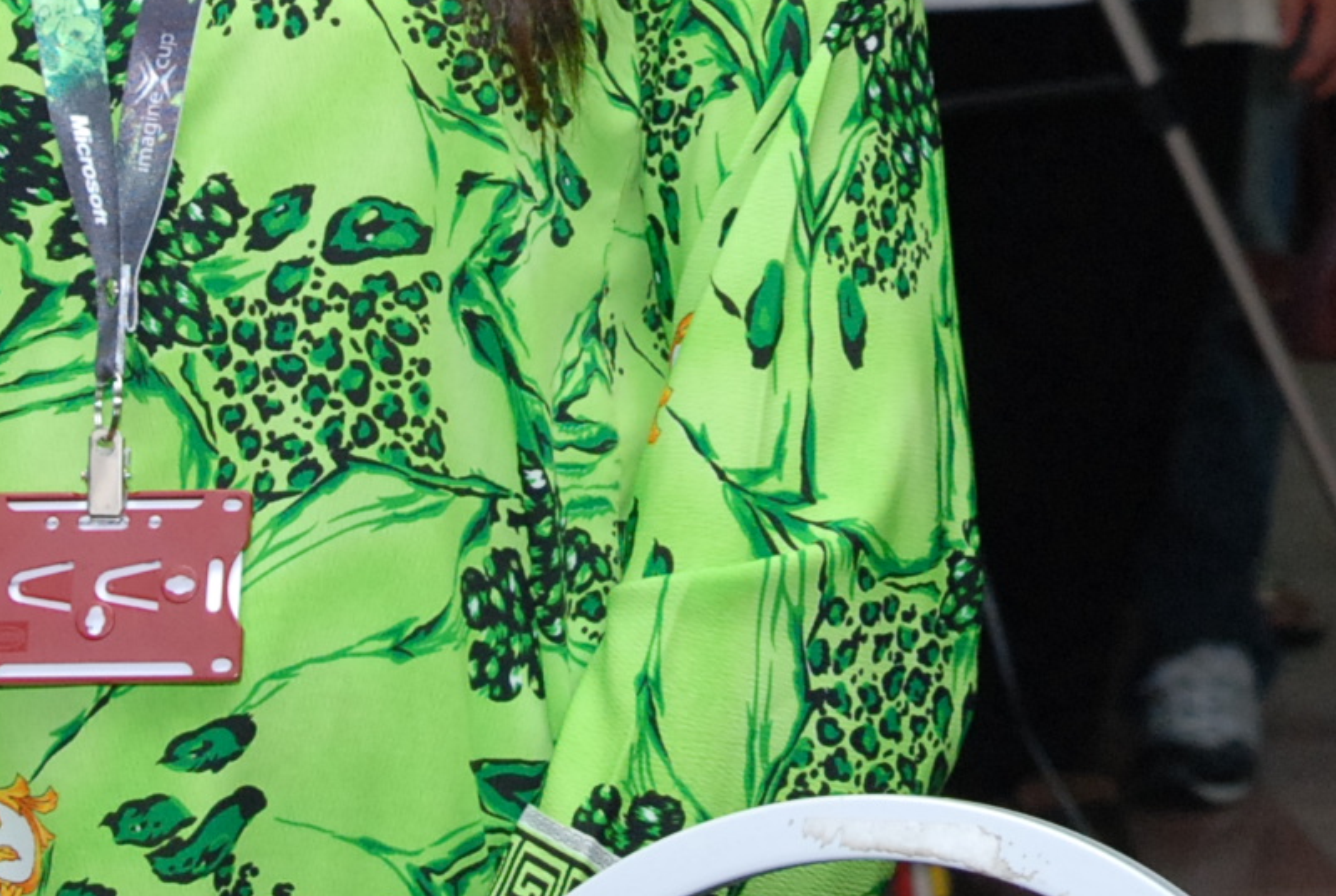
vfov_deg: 7.8
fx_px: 6469
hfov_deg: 11.7
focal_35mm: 174
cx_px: 1075
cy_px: -458
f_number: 5
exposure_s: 1/60
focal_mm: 32
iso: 500
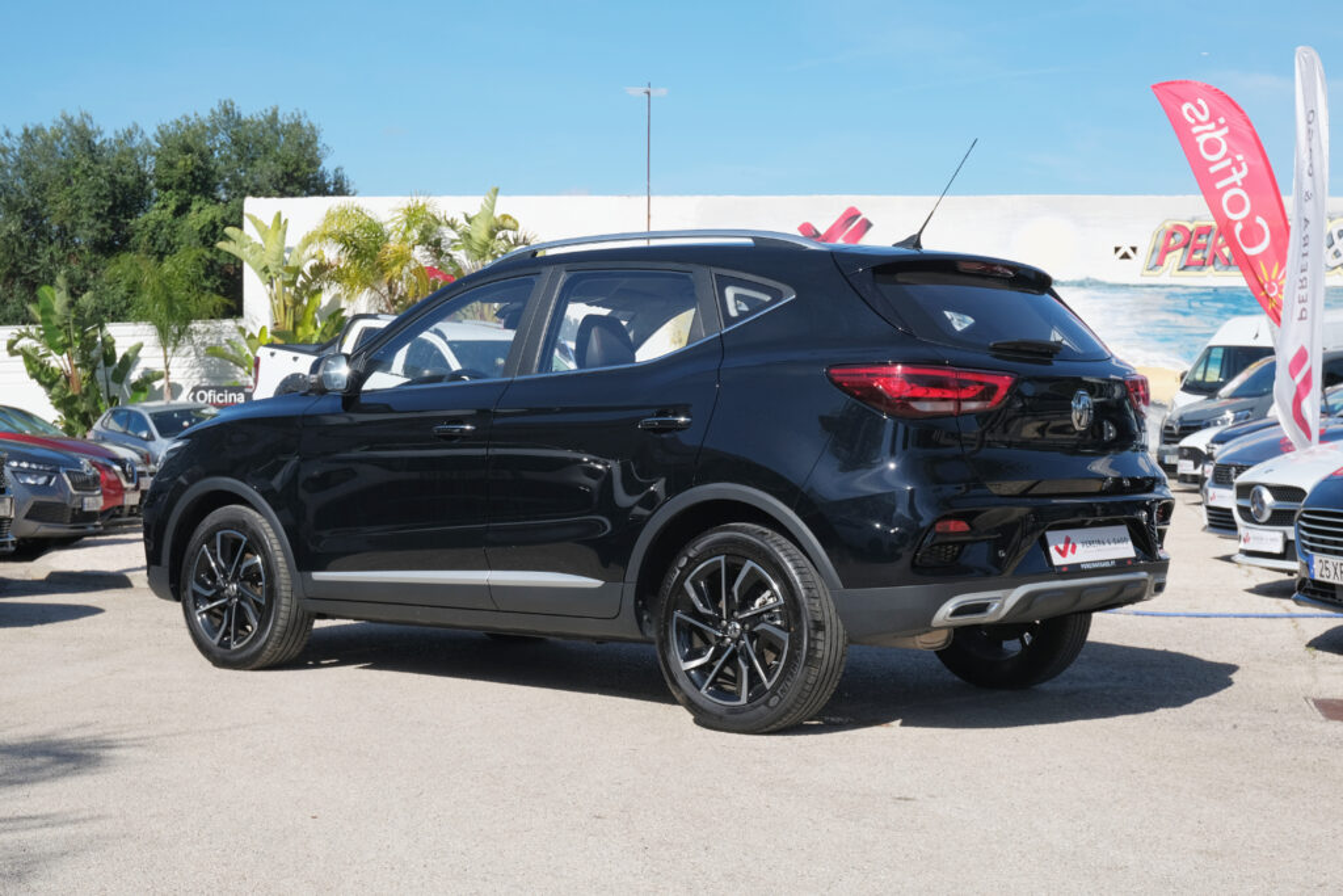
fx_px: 2015
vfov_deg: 25.1
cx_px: 672
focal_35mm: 54
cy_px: 448
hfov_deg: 36.9
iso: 160
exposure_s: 1/320
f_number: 9
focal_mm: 36.3
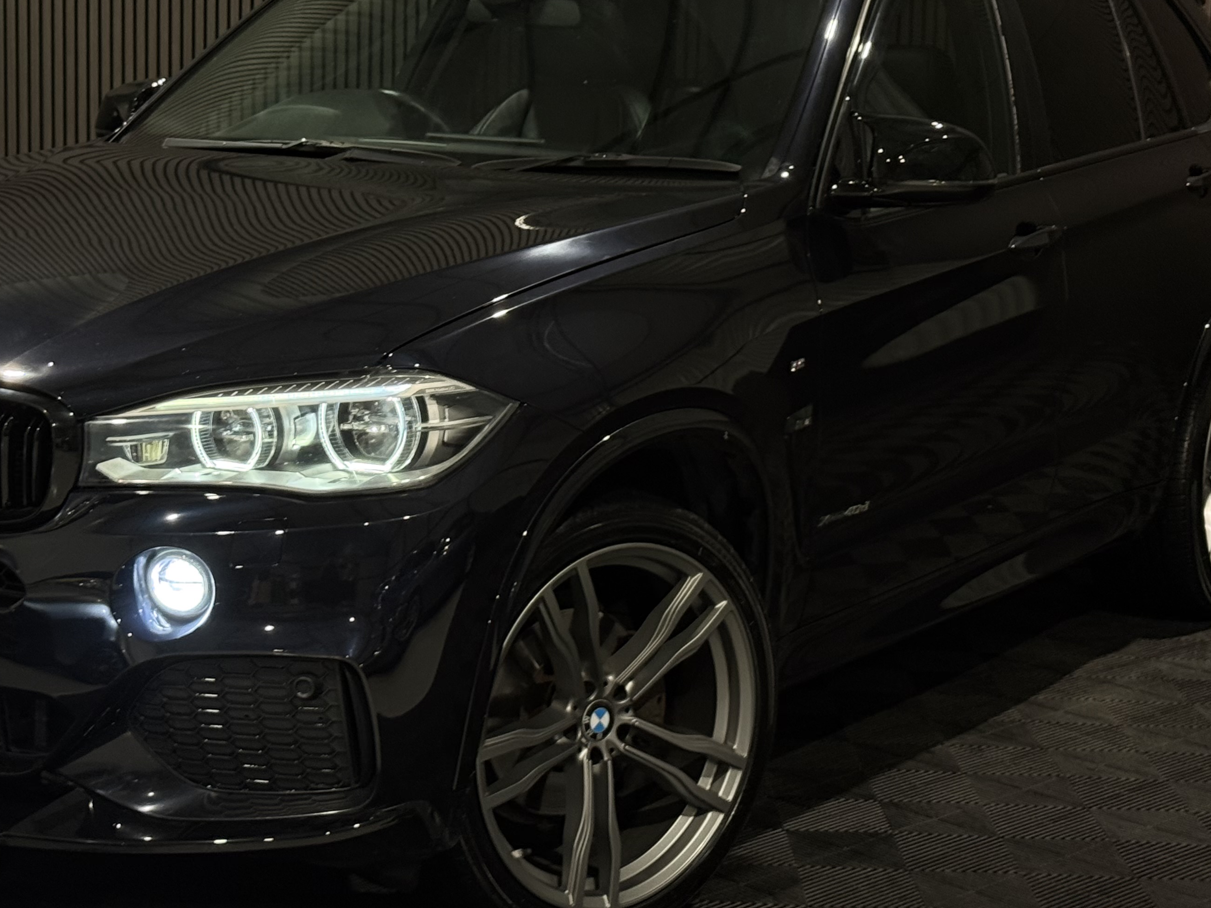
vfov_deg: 19.9
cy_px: 350
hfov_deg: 26.3
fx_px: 2589
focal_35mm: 74
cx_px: 461
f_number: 1.78
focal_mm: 6.76
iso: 200
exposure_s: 1/50
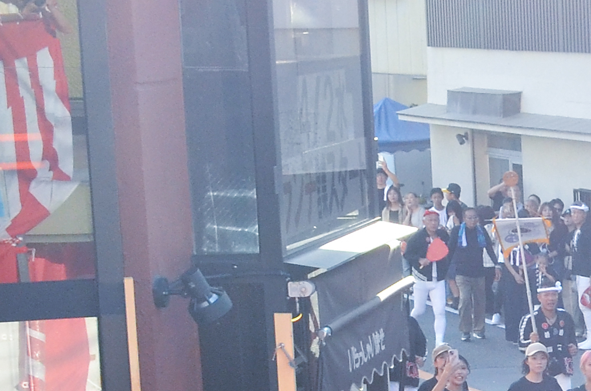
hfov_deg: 12.2
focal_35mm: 157
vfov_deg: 8.5
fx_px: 2572
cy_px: 543
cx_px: 1025
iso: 640
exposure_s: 1/320
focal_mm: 22
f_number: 9
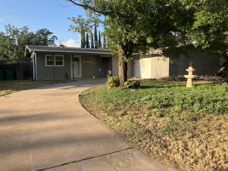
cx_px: 114
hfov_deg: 63.4
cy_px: 86
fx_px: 184
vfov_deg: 49.7
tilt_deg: -4.4
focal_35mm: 28
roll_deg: -0.3
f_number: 1.8
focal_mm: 3.99
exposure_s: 1/486
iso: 32
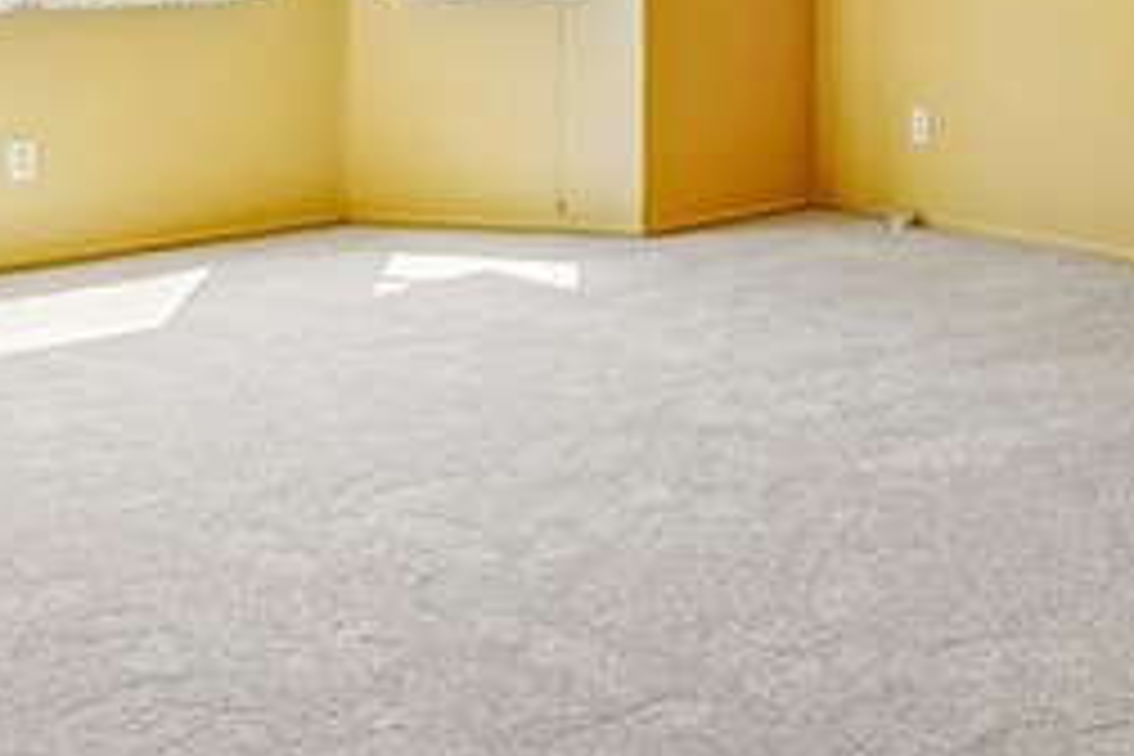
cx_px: 986
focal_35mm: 57
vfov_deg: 22.0
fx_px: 1795
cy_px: -148
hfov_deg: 33.5
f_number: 8
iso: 160
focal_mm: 14
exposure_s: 1/60
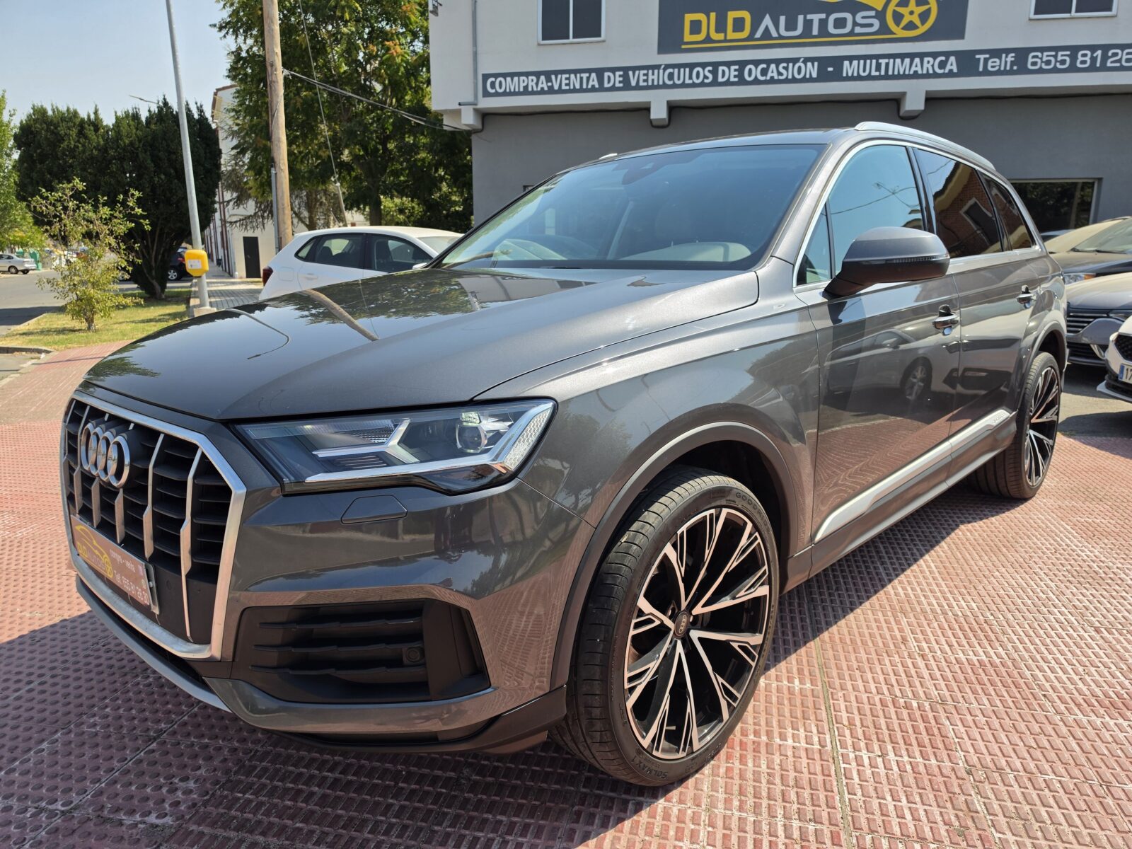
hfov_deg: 73.9
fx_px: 752
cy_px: 424
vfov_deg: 58.9
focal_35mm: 23
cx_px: 566
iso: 64
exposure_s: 1/4331
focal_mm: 6.5
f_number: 1.4
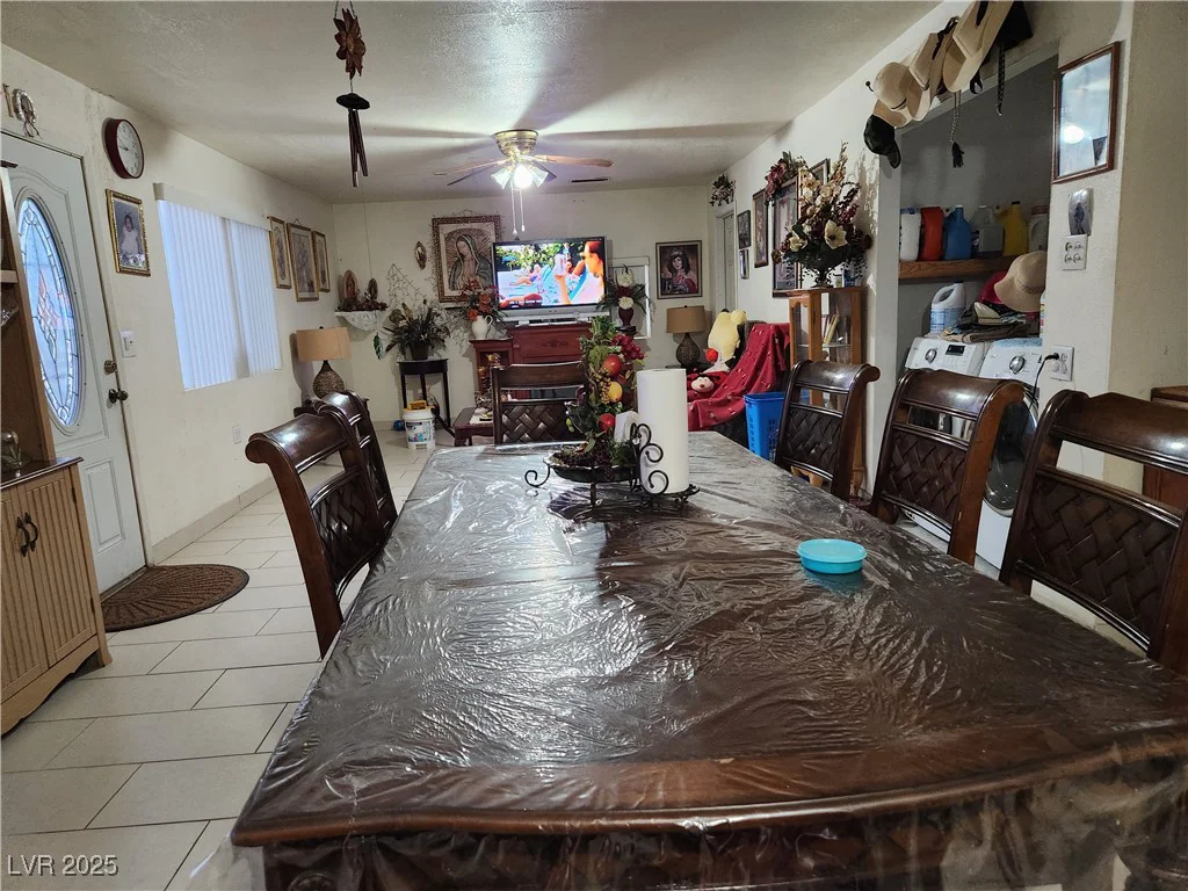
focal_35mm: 23
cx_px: 594
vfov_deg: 58.9
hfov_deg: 73.9
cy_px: 446
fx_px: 789
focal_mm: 5.4
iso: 800
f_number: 1.8
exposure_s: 1/120
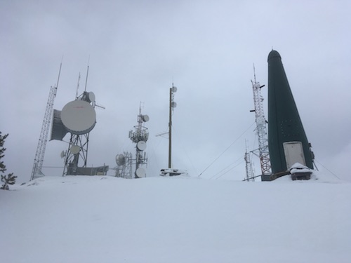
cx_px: 176
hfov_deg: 61.7
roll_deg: -0.7
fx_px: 294
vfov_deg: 48.2
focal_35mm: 29
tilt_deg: +24.5
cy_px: 132
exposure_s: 1/3663
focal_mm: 4.15
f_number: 2.2
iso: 25
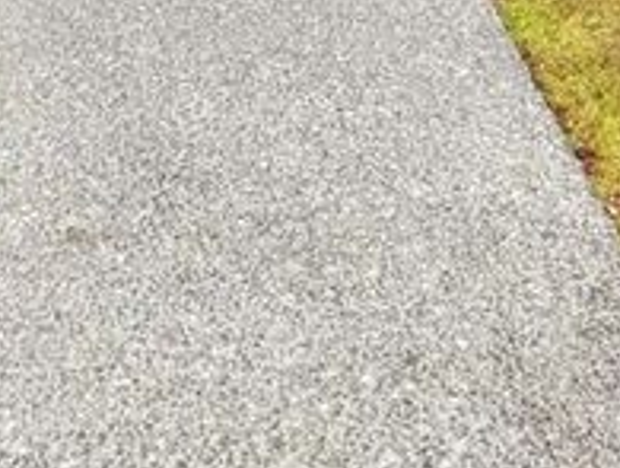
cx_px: 226
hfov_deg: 30.5
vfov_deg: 14.0
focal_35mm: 63
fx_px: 1130
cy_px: -715
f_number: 1.7
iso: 37
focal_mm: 2.02
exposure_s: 1/1027
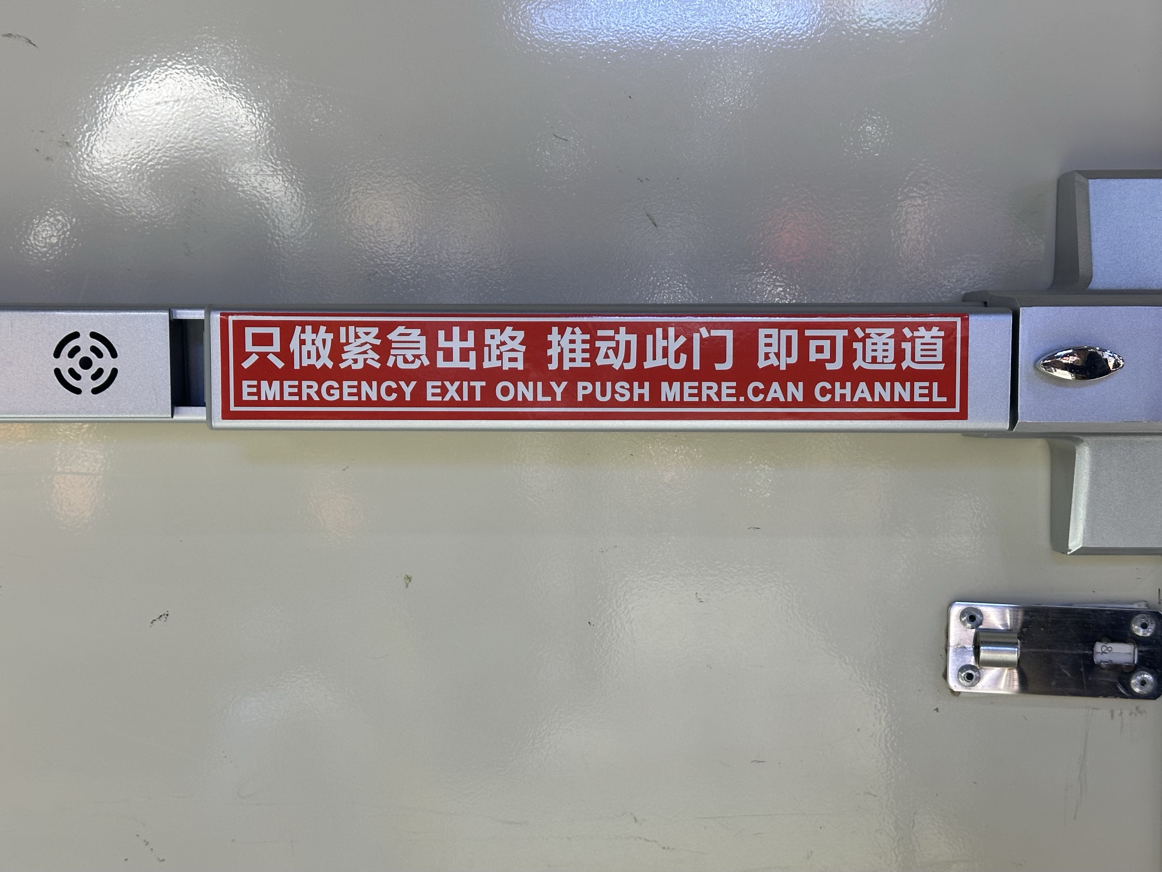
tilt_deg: -3.5
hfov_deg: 39.7
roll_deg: -0.6
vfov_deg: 30.3
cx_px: 581
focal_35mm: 48
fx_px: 1611
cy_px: 436
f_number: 1.78
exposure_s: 1/50
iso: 100
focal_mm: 6.86
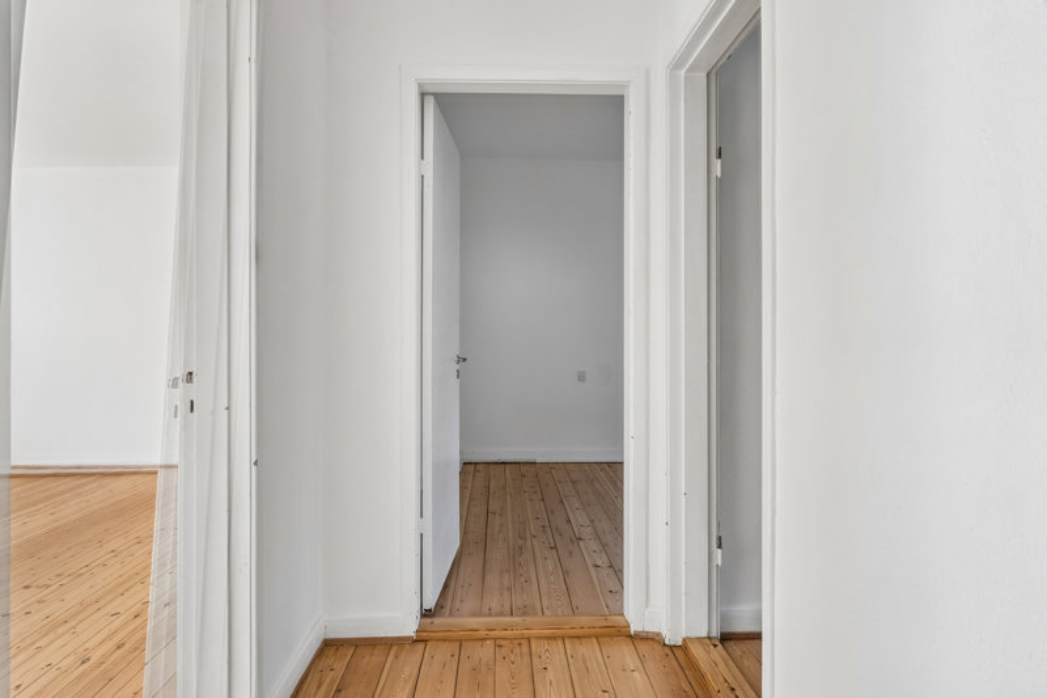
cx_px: 524
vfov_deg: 57.8
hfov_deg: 79.2
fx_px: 632
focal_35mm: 22
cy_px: 349
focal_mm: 14.5
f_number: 8
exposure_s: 1/8
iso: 200
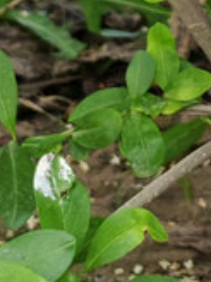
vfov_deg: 5.1
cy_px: -397
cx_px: 579
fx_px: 3092
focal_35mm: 379
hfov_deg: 3.8
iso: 100
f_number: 1.9
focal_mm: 6.12
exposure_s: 1/100
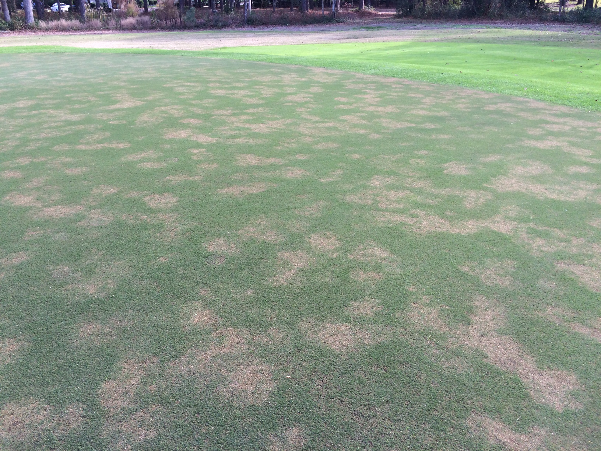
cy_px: 226
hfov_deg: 61.7
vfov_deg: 48.2
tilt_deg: -24.8
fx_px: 503
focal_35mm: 29
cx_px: 300
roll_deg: +1.5
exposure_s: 1/285
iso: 32
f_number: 2.2
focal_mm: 4.15
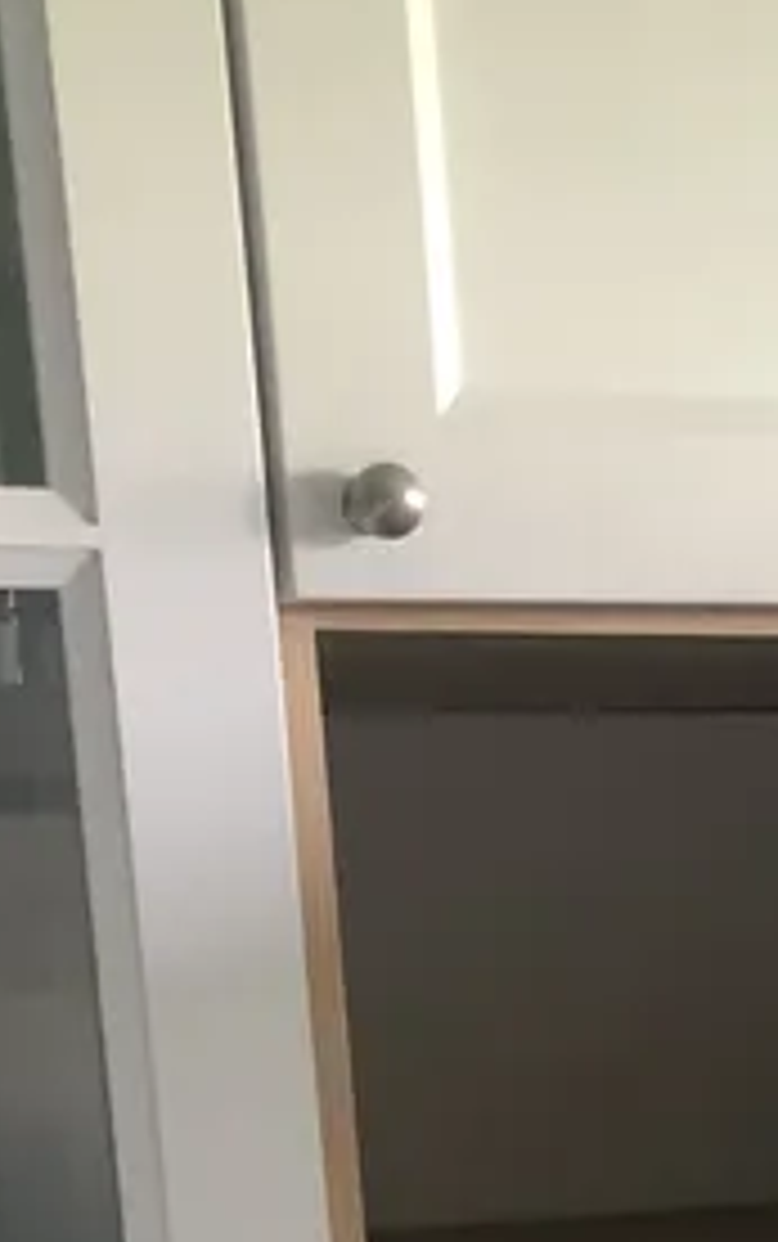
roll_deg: +2.2
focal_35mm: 110
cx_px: 1142
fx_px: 3724
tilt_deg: -16.6
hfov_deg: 11.5
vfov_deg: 16.7
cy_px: 2012
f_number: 1.8
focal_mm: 3.99
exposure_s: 1/15
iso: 64
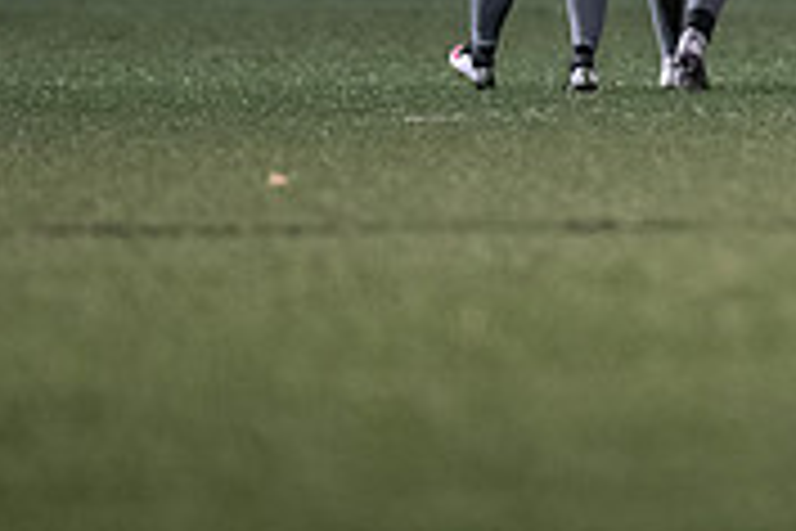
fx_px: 21778
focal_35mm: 985
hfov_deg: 2.1
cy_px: -223
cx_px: 922
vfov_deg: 1.4
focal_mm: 300
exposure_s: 1/1000
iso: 8000
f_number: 2.8
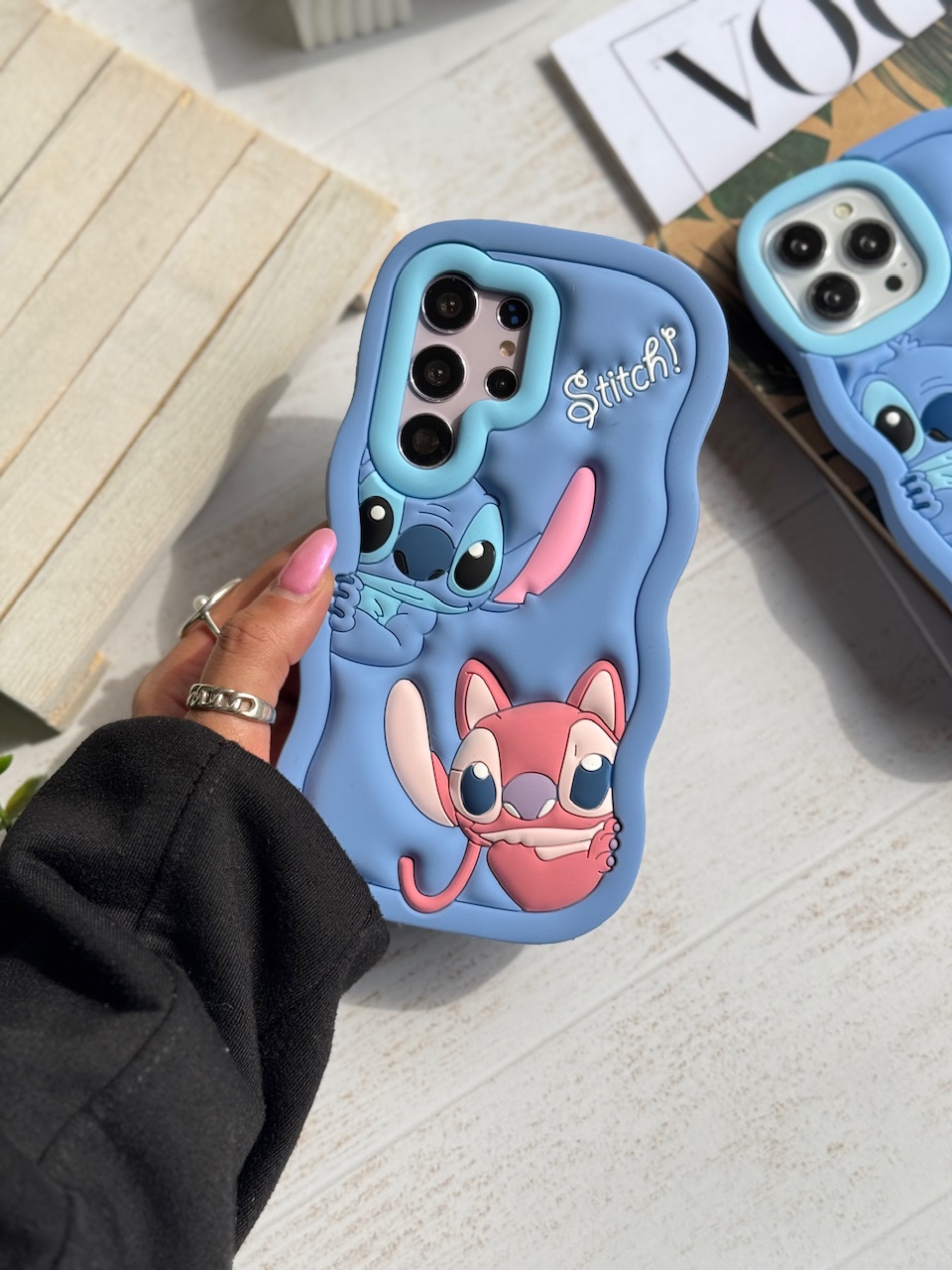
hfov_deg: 30.3
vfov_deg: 39.7
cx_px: 476
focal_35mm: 48
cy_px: 635
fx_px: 1760
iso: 64
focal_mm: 6.76
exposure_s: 1/1923
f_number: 1.78
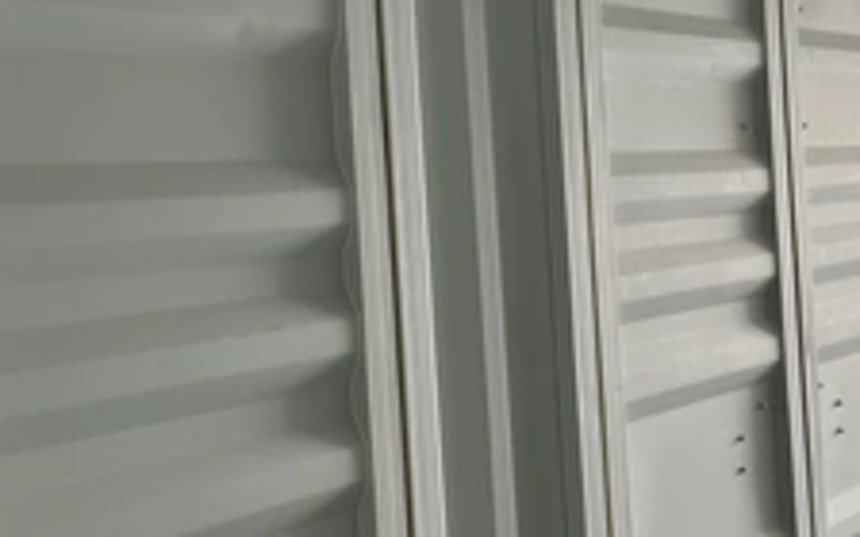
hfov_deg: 36.9
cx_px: 476
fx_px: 1289
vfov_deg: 23.5
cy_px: 207
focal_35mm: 55
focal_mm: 3
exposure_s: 1/60
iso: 100
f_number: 1.8
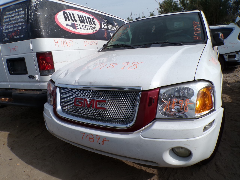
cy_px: 90
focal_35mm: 24
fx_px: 166
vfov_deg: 56.8
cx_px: 120
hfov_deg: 71.6
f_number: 5.8
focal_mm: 4.3
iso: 100
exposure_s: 1/600
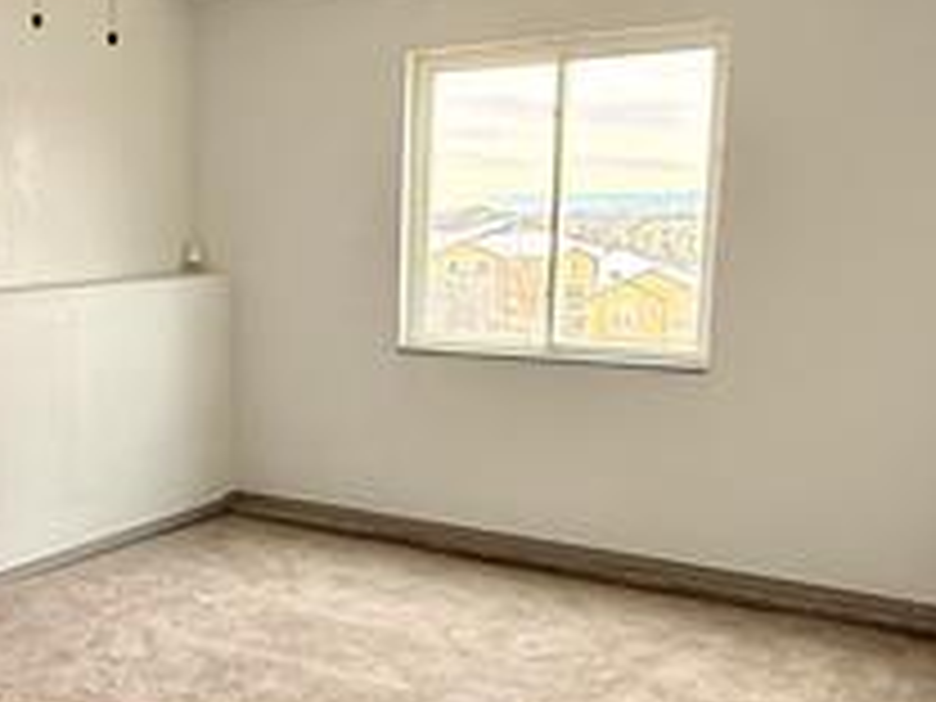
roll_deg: -0.1
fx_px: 1163
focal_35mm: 43
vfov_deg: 33.5
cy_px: 403
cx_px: 158
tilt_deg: -9.5
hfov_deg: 41.5
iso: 80
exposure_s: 1/99
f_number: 2.2
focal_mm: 2.22
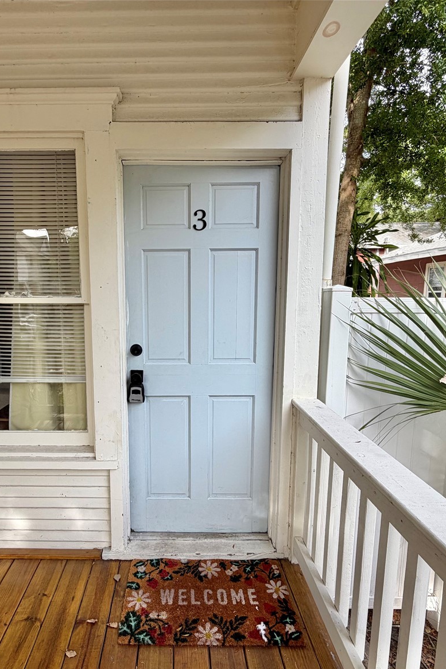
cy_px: 344
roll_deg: +0.2
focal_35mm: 20
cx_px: 176
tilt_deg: -8.2
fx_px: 372
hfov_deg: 61.4
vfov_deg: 84.0
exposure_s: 1/308
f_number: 2.2
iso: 50
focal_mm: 2.22
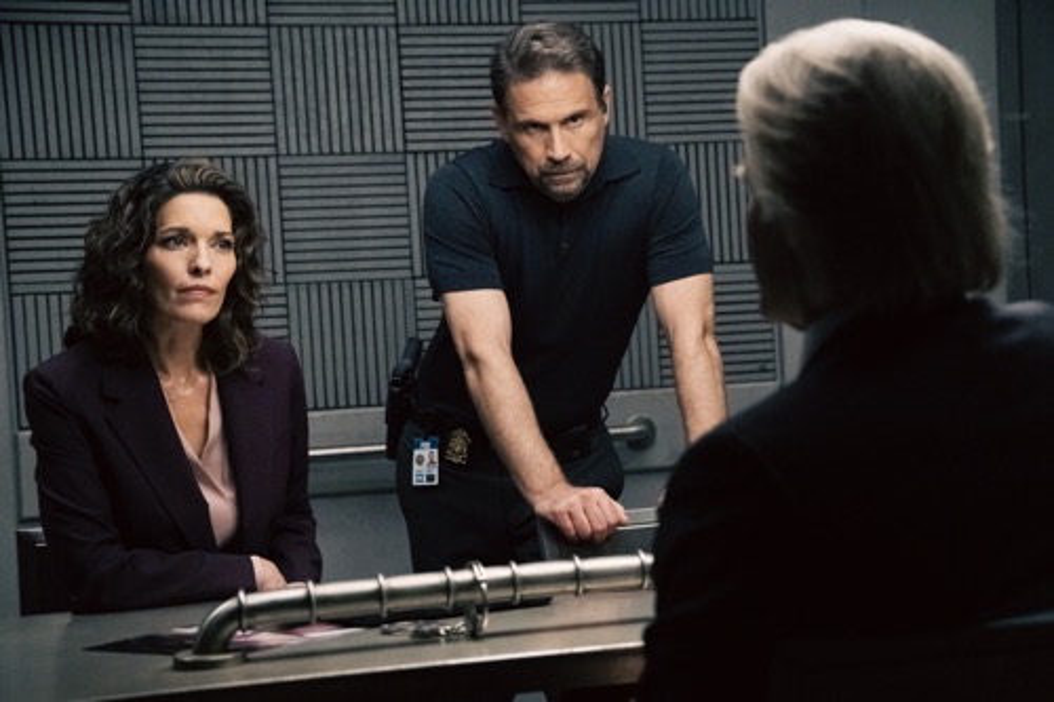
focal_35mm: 57
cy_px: 351
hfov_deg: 35.2
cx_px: 527
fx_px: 1662
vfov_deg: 23.8
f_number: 4
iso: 12800
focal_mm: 56.8
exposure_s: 1/125
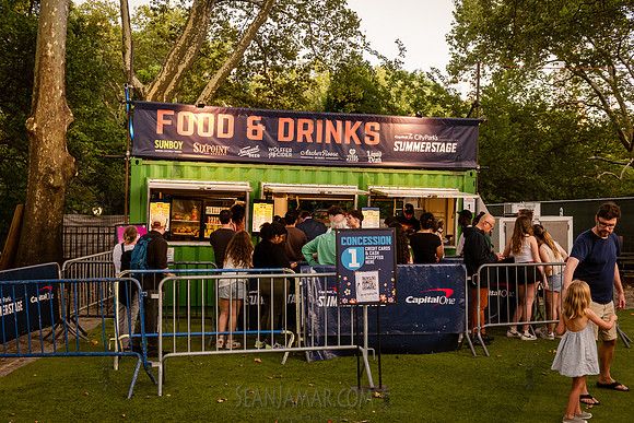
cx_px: 309
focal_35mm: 40
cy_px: 211
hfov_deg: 48.8
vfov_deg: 33.6
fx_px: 700
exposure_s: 1/125
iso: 2000
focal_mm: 38
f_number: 3.5
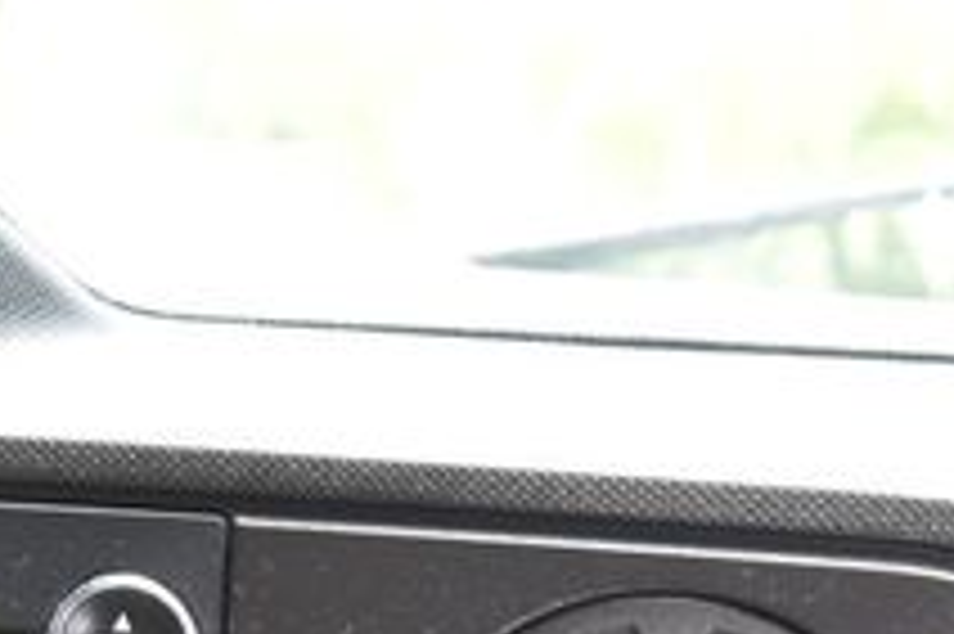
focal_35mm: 250
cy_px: 737
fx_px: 6607
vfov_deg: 5.5
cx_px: -374
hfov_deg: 8.1
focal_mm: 55
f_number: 6.3
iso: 500
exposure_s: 1/15
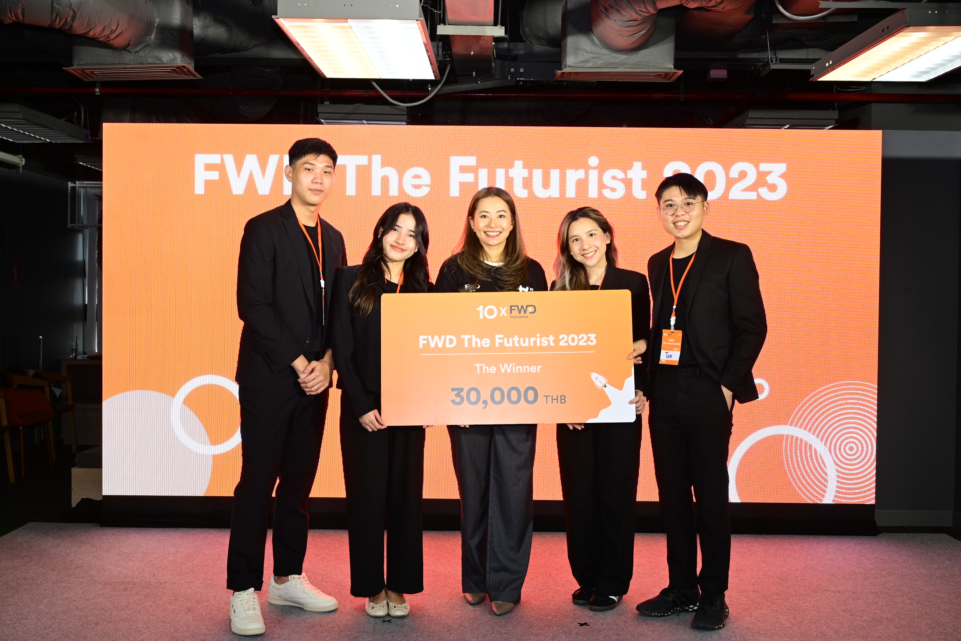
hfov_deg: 49.6
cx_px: 480
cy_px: 320
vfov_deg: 34.2
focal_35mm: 39
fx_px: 1041
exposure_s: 1/60
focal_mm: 39
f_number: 9
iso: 1600
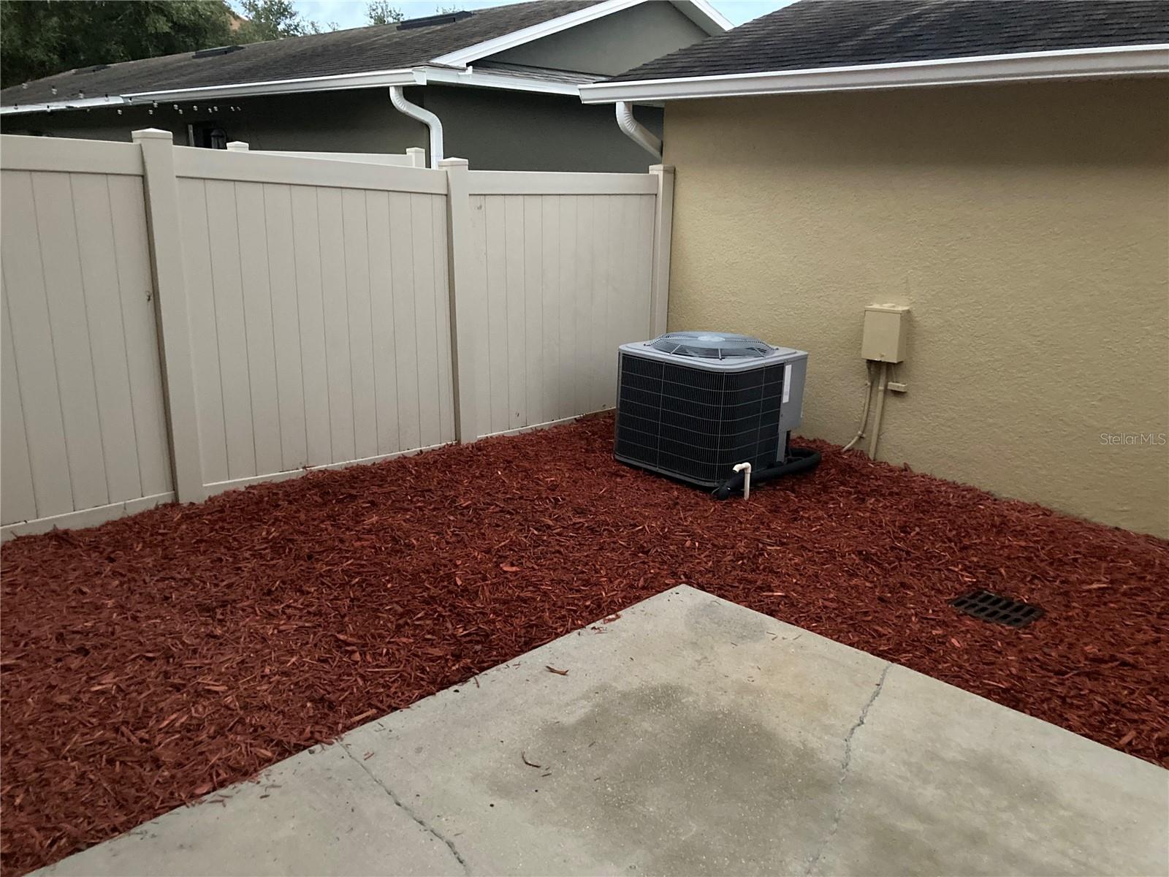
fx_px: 946
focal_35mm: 28
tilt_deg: -16.7
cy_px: 438
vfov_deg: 49.7
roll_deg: -0.7
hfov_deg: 63.4
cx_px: 584
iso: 640
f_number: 1.8
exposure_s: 1/25
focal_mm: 3.99
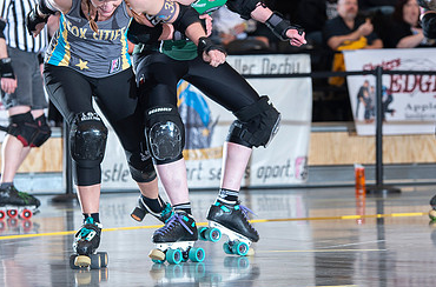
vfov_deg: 5.7
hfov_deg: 8.7
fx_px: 2873
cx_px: 158
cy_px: 126
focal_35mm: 238
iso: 640
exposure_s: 1/160
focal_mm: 130
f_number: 5.6
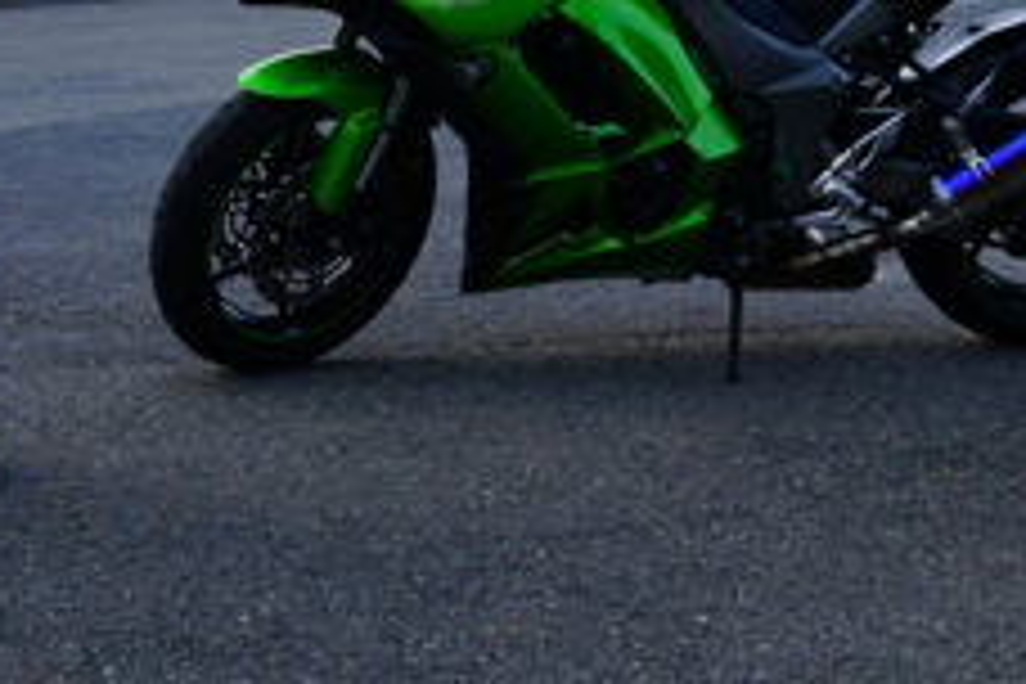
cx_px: 742
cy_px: -421
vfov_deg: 11.2
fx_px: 3306
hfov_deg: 17.6
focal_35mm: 116
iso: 100
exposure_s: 1/90
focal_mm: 22
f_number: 8
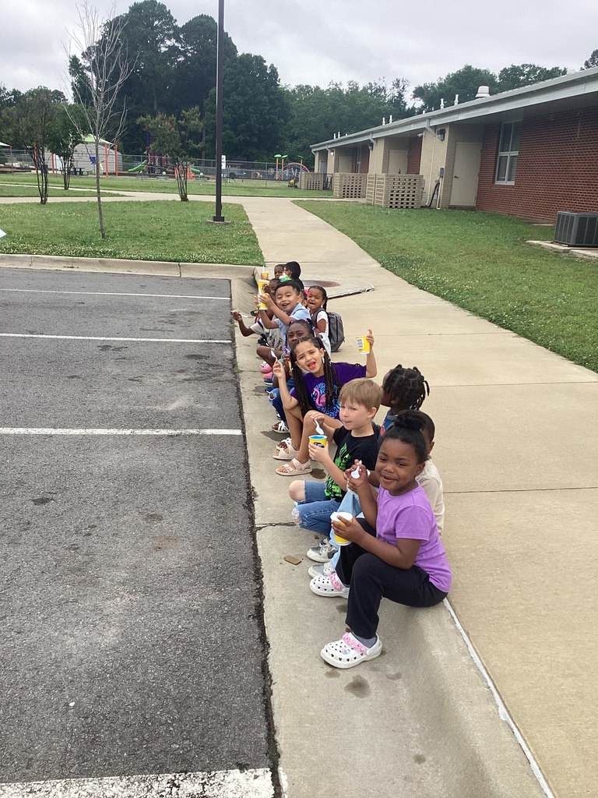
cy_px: 399
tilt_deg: -18.4
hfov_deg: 45.4
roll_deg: -1.6
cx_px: 299
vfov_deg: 58.4
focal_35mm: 31
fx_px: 714
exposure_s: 1/306
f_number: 2.4
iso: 25
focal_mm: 3.3
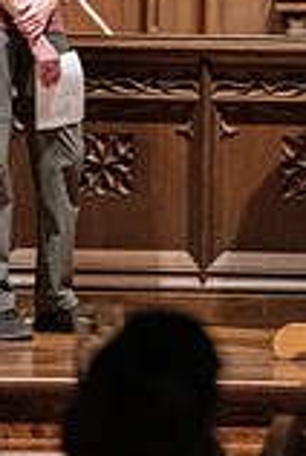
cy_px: -40
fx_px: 7578
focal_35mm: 597
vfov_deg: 3.4
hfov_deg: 2.3
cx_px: 234
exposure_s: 1/120
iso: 6400
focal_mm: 140
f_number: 2.8
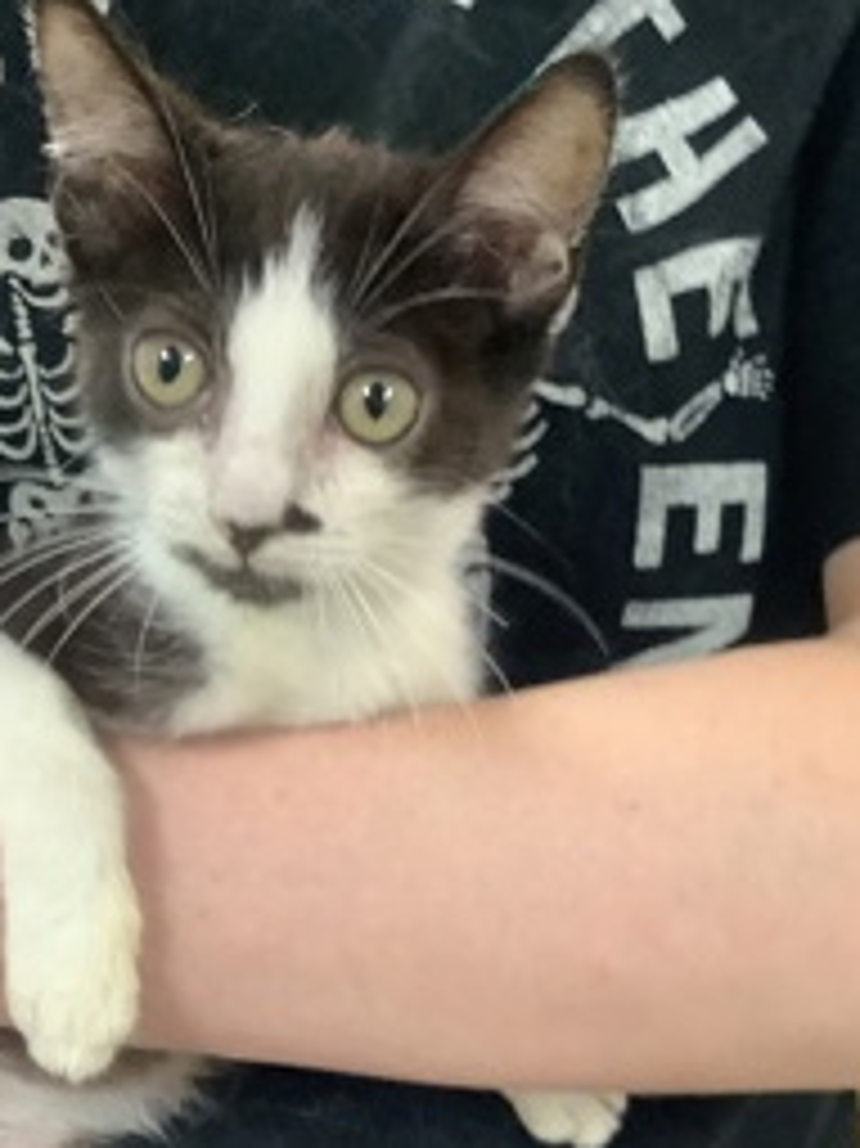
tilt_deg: -25.7
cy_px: 855
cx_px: 421
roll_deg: -1.3
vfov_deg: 36.7
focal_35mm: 51
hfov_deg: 28.5
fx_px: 1691
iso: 400
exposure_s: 1/40
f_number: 2.4
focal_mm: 3.3
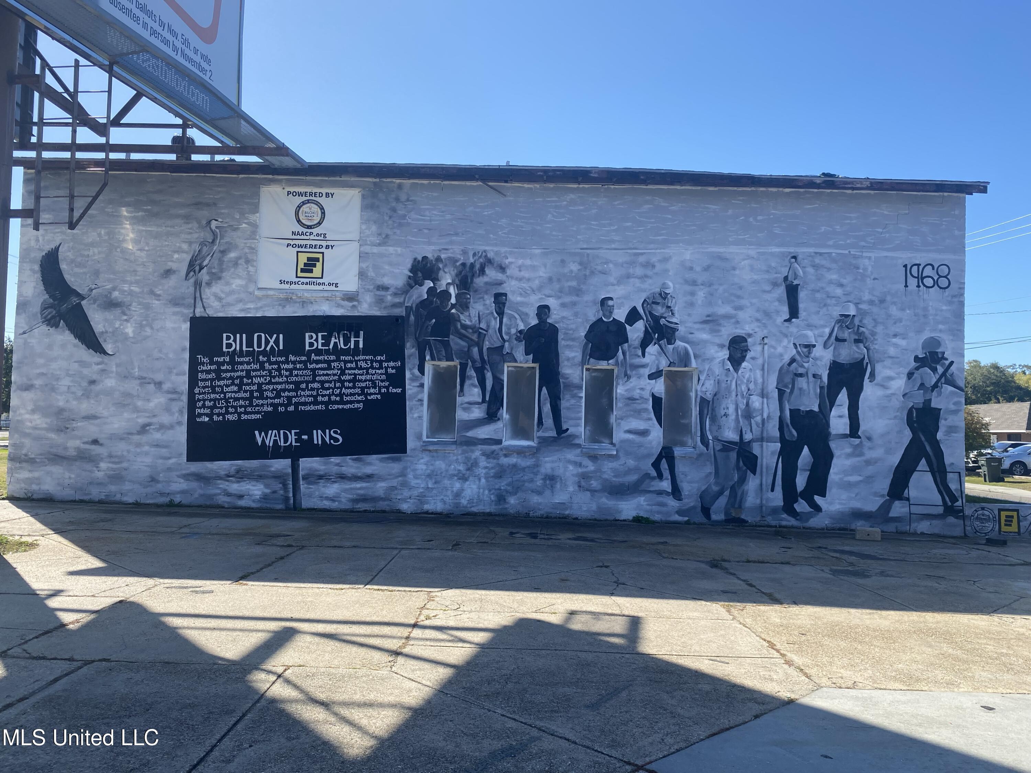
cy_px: 386
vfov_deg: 53.1
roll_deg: -0.6
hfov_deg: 67.3
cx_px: 516
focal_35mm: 26
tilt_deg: +2.6
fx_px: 774
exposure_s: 1/1779
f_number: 1.8
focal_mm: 4.25
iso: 32
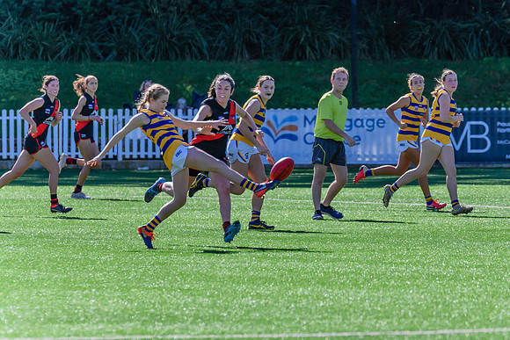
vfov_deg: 2.7
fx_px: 7193
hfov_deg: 4.1
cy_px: 173
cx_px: 301
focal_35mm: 508
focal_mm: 420
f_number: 8
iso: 800
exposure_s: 1/1600
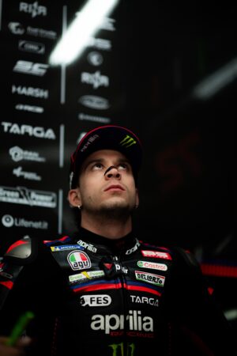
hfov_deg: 16.1
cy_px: 178
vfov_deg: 23.9
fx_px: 839
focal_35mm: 85
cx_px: 118
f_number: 1.4
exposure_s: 1/320
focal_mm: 85
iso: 400
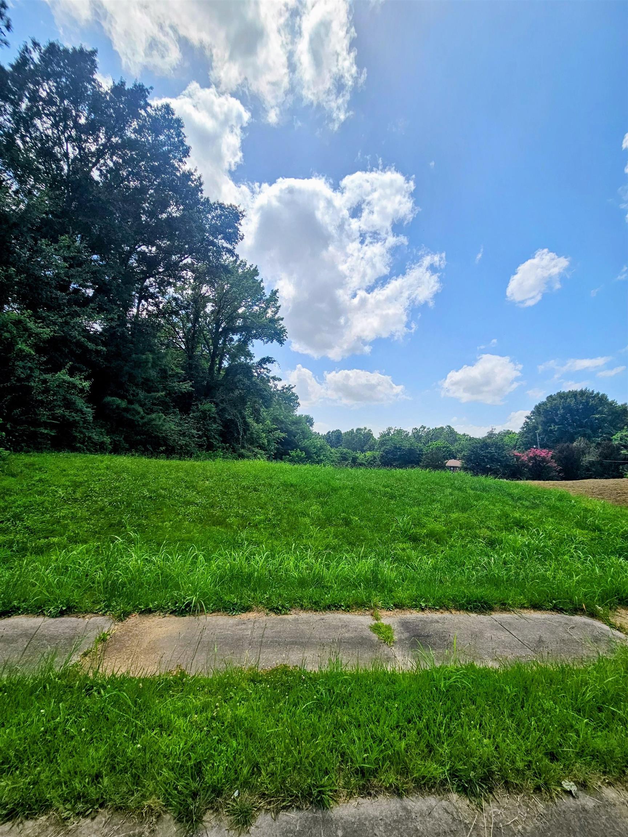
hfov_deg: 89.9
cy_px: 418
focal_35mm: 13
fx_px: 314
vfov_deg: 106.2
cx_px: 314
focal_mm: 2.2
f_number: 2.2
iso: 50
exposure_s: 1/3493
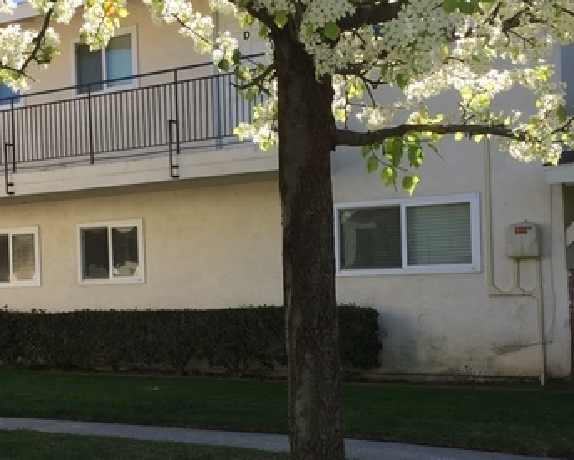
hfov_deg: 33.8
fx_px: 935
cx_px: 192
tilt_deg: +0.2
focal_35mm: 55
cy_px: 289
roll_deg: +1.8
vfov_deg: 27.5
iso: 32
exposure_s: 1/1163
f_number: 2.2
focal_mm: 4.15
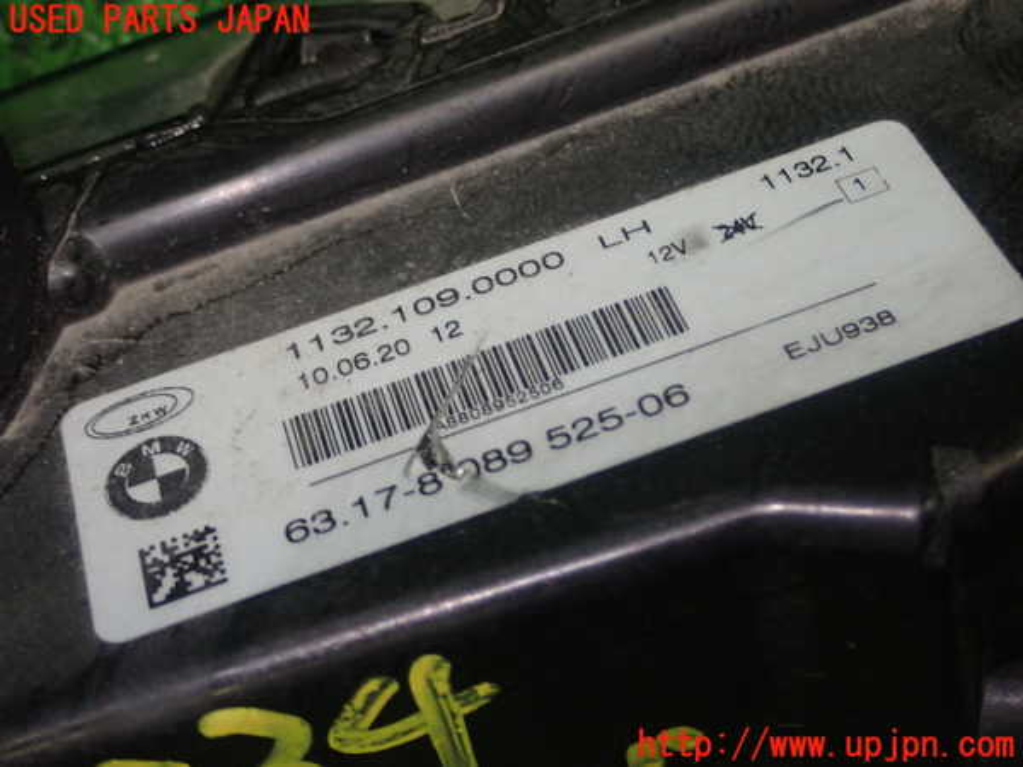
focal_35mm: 62
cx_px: 512
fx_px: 1832
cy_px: 384
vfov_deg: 23.7
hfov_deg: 31.2
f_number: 3.6
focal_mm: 11.09
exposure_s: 1/60
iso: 400
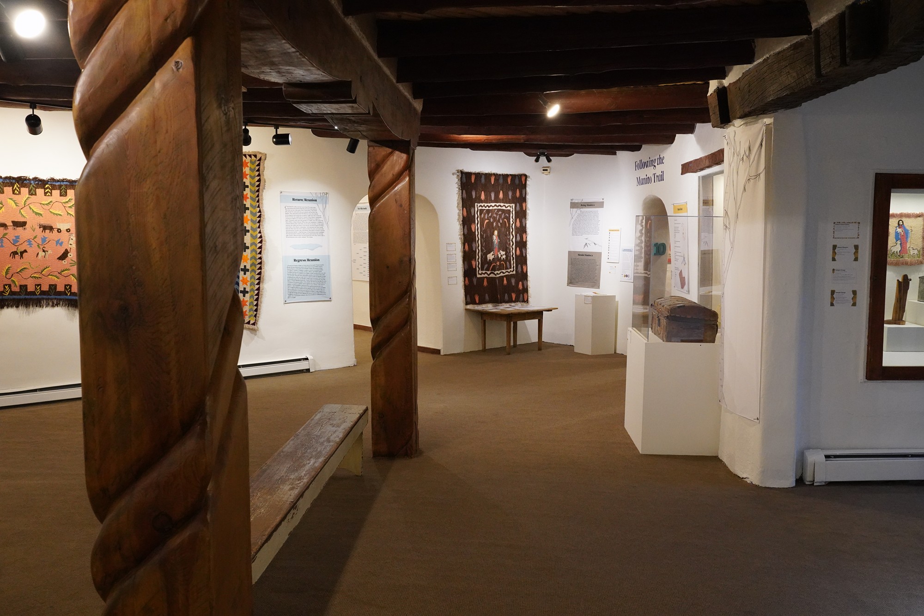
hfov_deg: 57.2
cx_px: 462
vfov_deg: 40.0
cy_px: 308
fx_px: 847
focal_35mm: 33
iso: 6400
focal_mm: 33
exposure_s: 1/100
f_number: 7.1
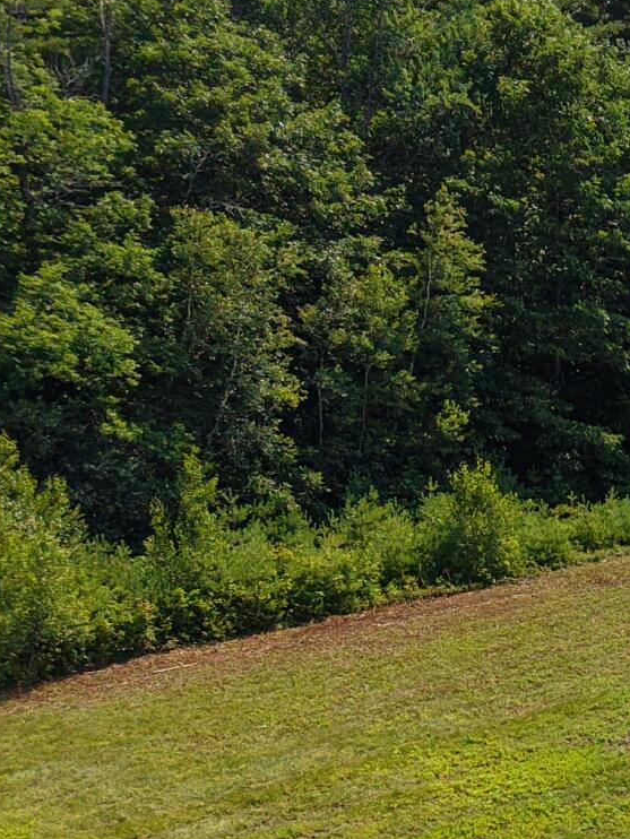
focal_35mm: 97
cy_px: 721
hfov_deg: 11.8
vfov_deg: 19.9
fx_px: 2352
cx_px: 1595
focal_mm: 8.67
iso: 270
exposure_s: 1/5000
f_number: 1.8
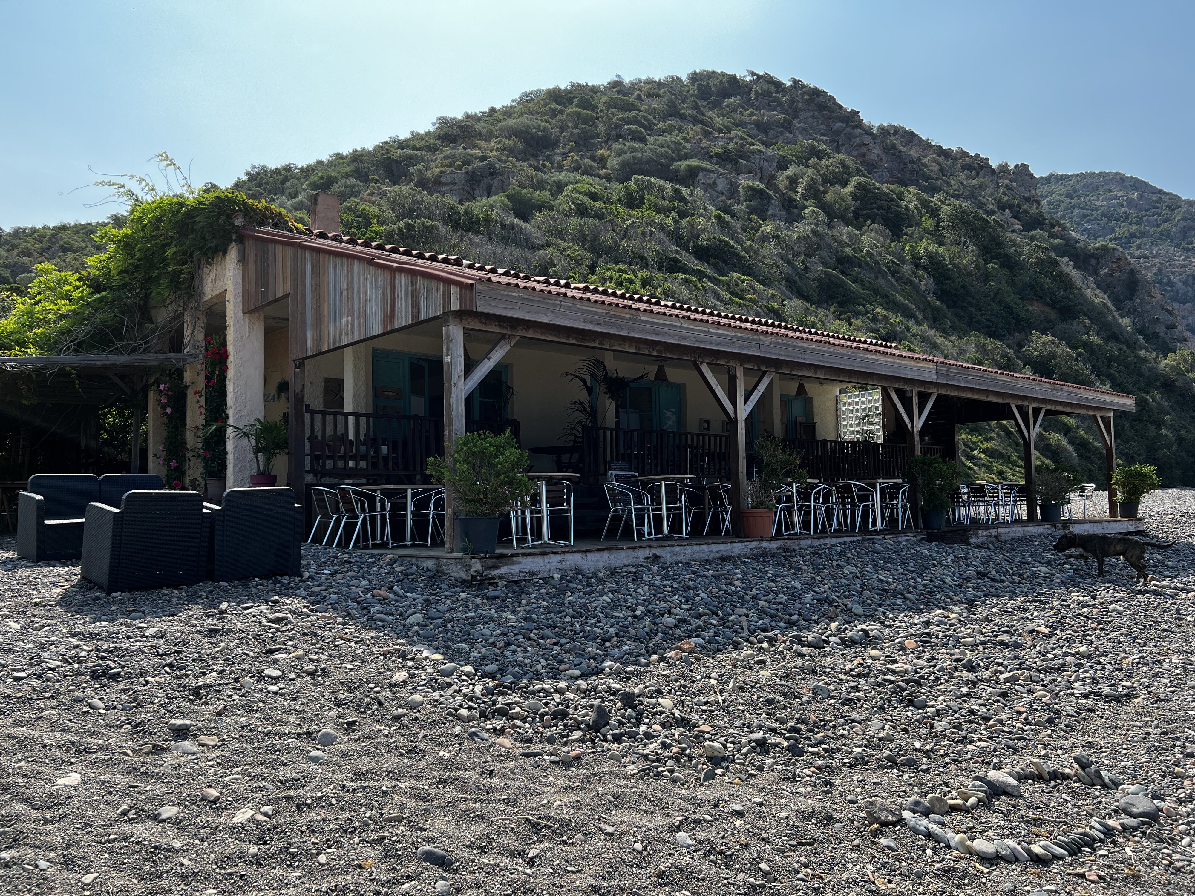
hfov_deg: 67.3
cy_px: 448
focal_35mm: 26
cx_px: 598
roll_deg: +1.4
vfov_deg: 53.1
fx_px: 898
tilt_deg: +3.9
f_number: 1.5
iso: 50
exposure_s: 1/1645
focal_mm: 5.7
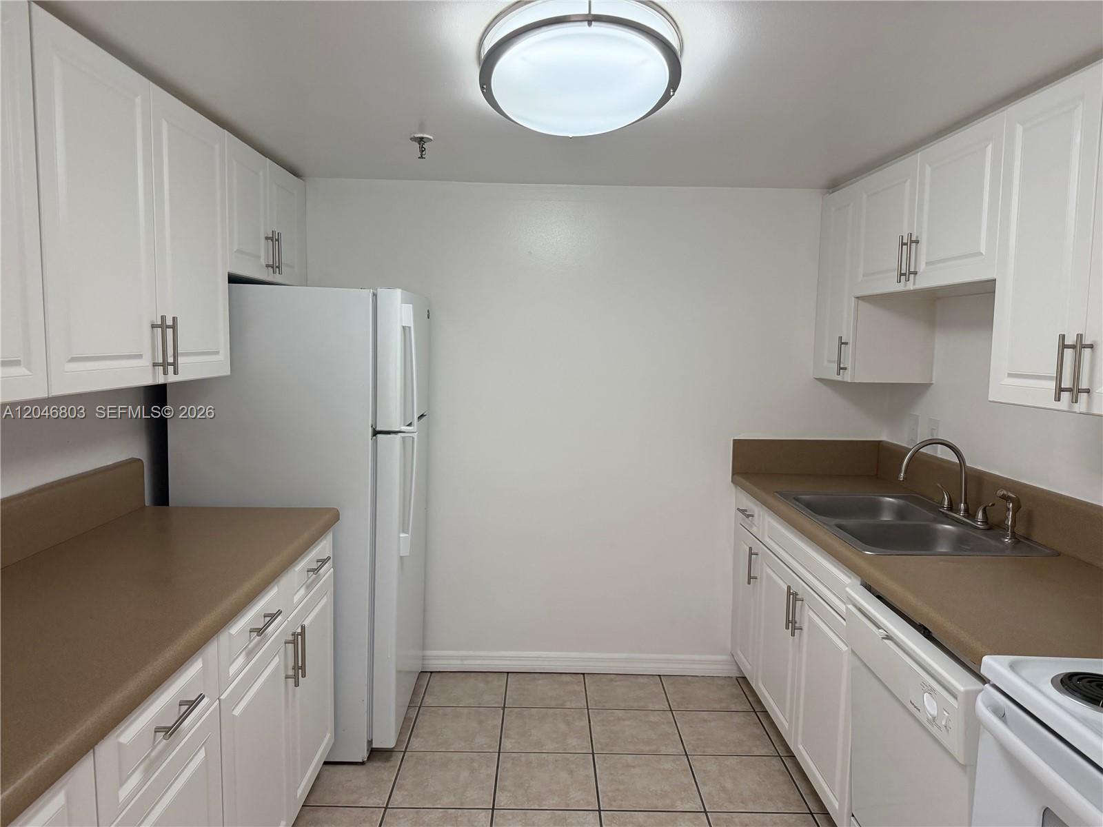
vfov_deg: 56.8
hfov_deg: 71.6
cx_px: 552
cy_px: 414
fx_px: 765
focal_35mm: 24
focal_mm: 6.76
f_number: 1.78
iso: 200
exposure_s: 1/183
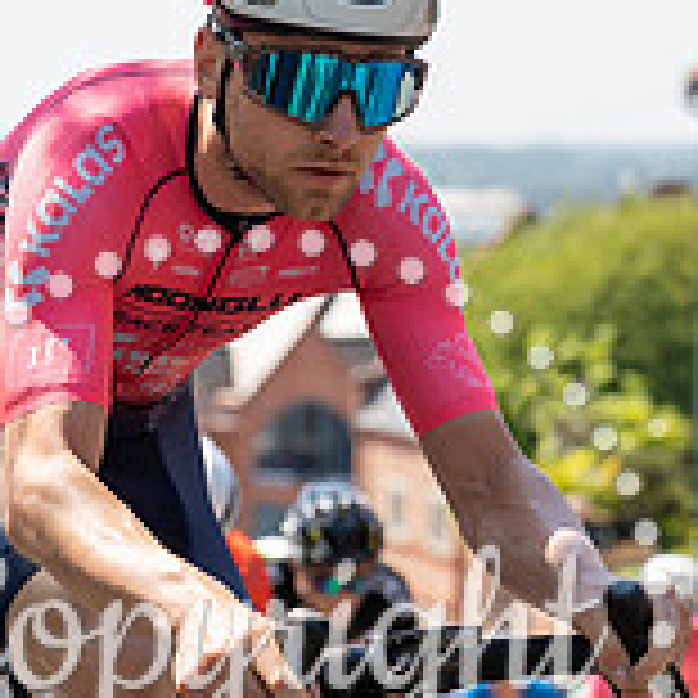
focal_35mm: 210
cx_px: 338
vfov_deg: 8.3
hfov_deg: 8.3
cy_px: 266
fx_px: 4791
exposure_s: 1/800
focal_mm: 85
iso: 160
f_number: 4.5
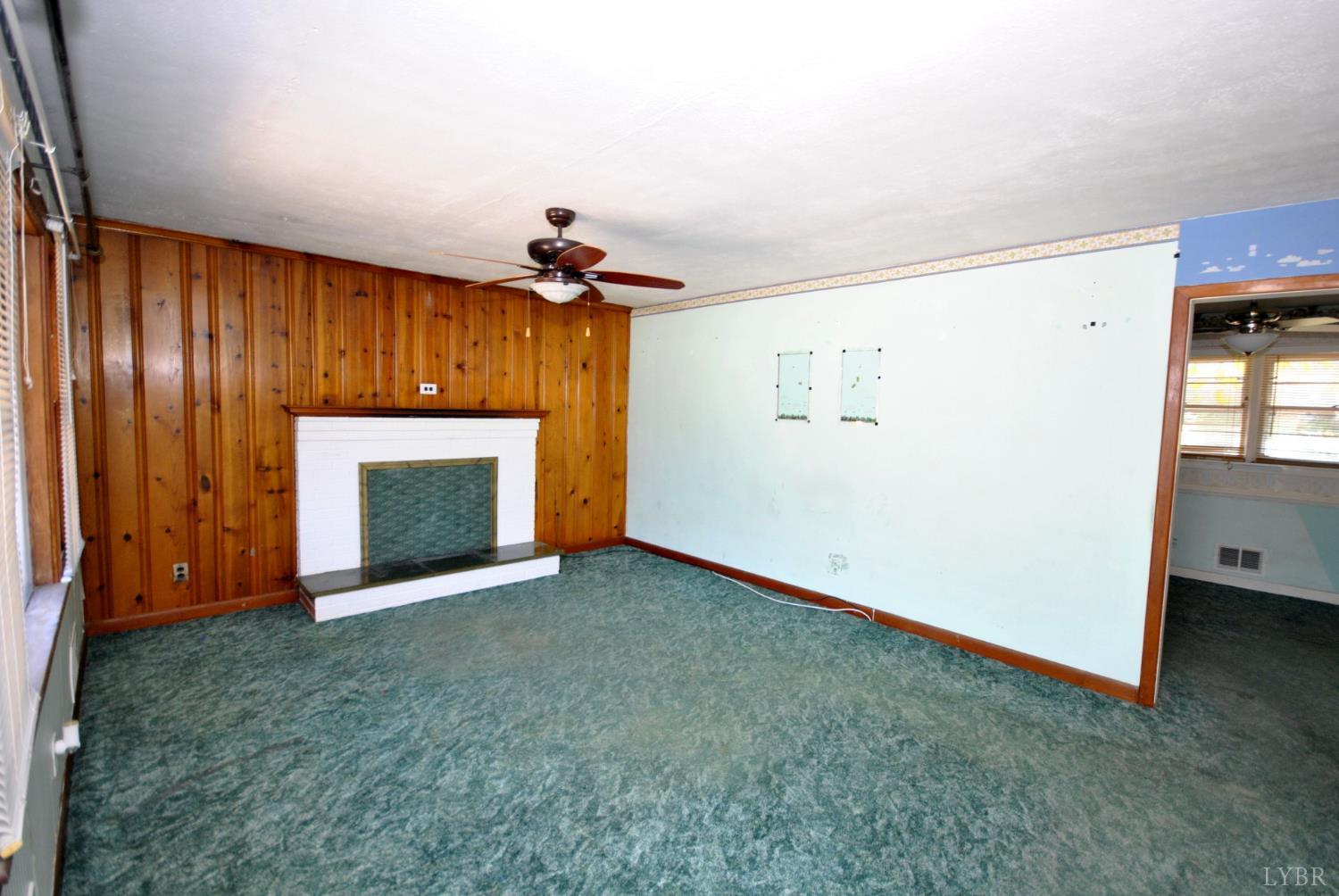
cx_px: 670
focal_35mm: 15
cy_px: 448
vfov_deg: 77.5
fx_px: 559
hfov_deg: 100.3
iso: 400
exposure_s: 1/25
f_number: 4
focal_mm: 10
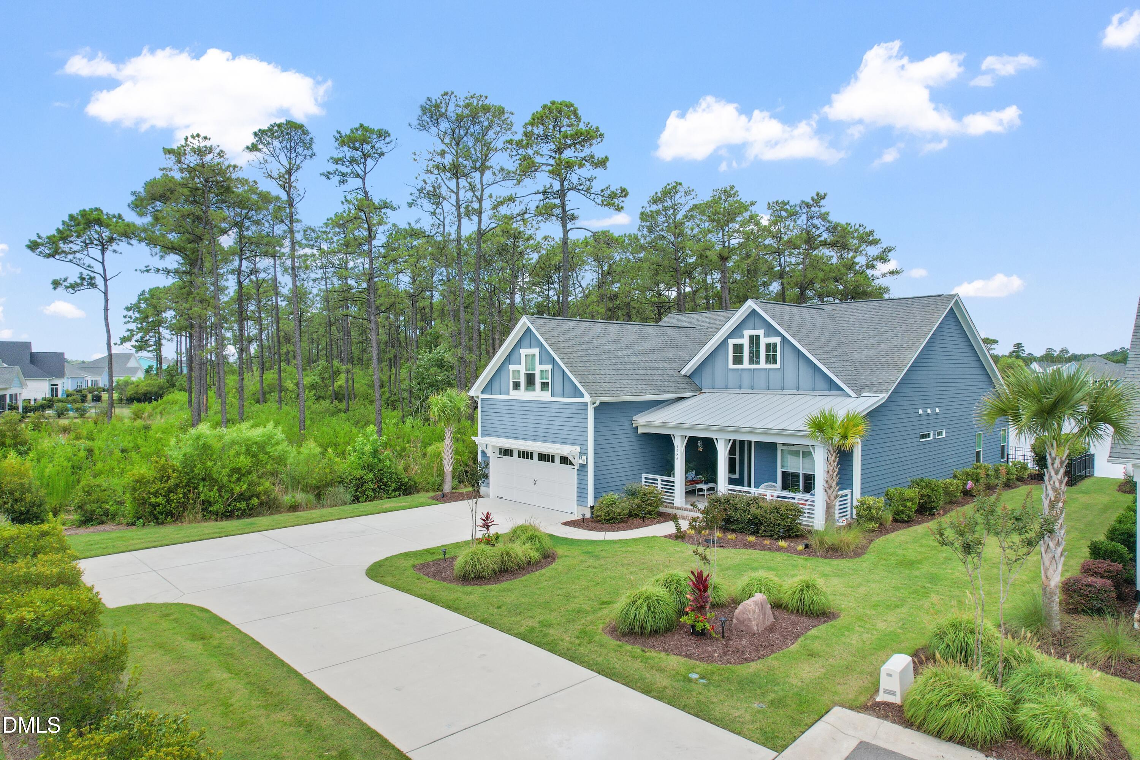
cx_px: 570
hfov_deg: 78.6
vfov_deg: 57.2
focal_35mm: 22
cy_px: 380
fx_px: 697
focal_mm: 8.38
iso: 100
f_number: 2.8
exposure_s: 1/400
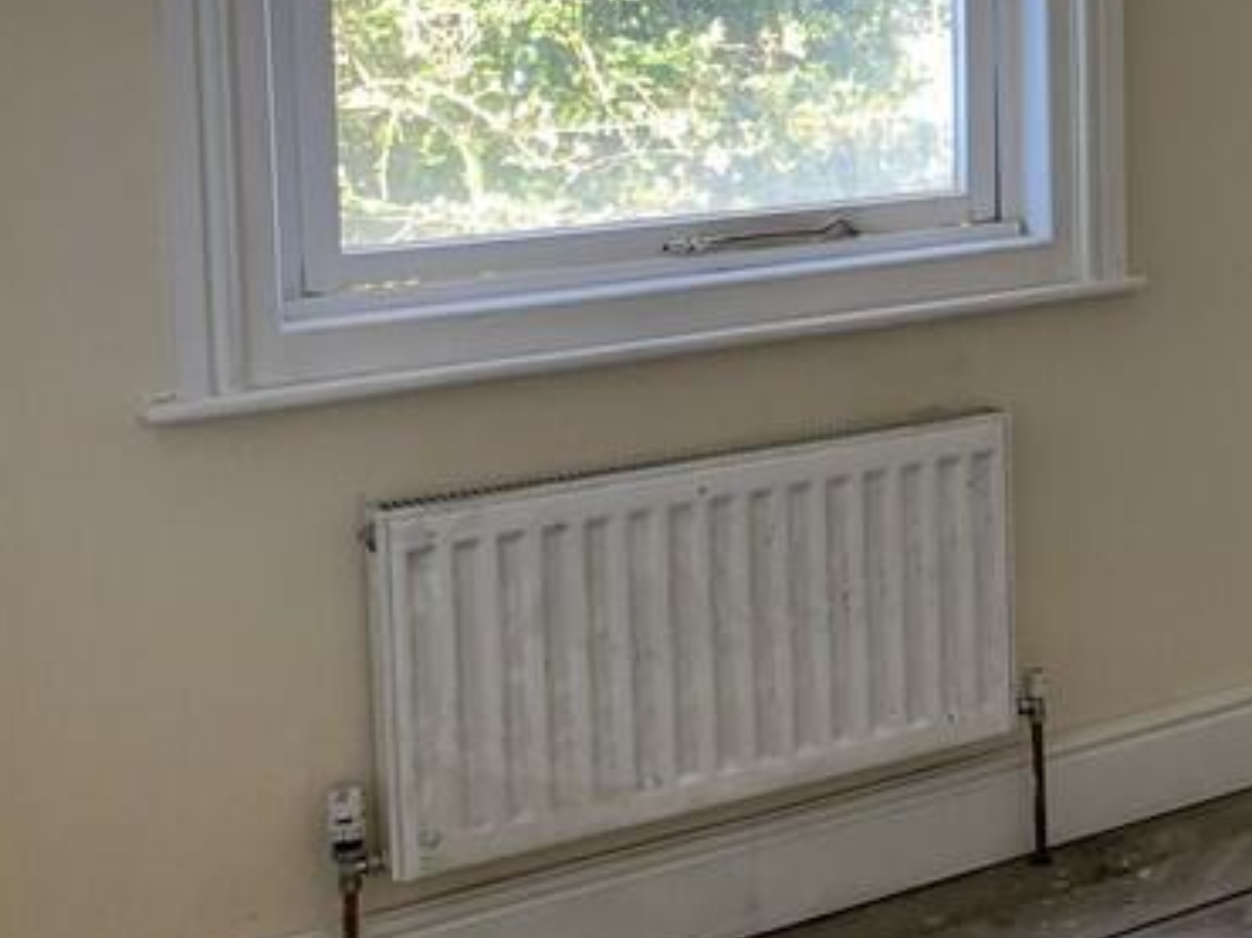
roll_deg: +0.0
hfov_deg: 23.3
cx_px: 1719
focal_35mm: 72
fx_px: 2602
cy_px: 64
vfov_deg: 20.0
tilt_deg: -5.9
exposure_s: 1/99
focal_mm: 4.25
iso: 100
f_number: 1.8
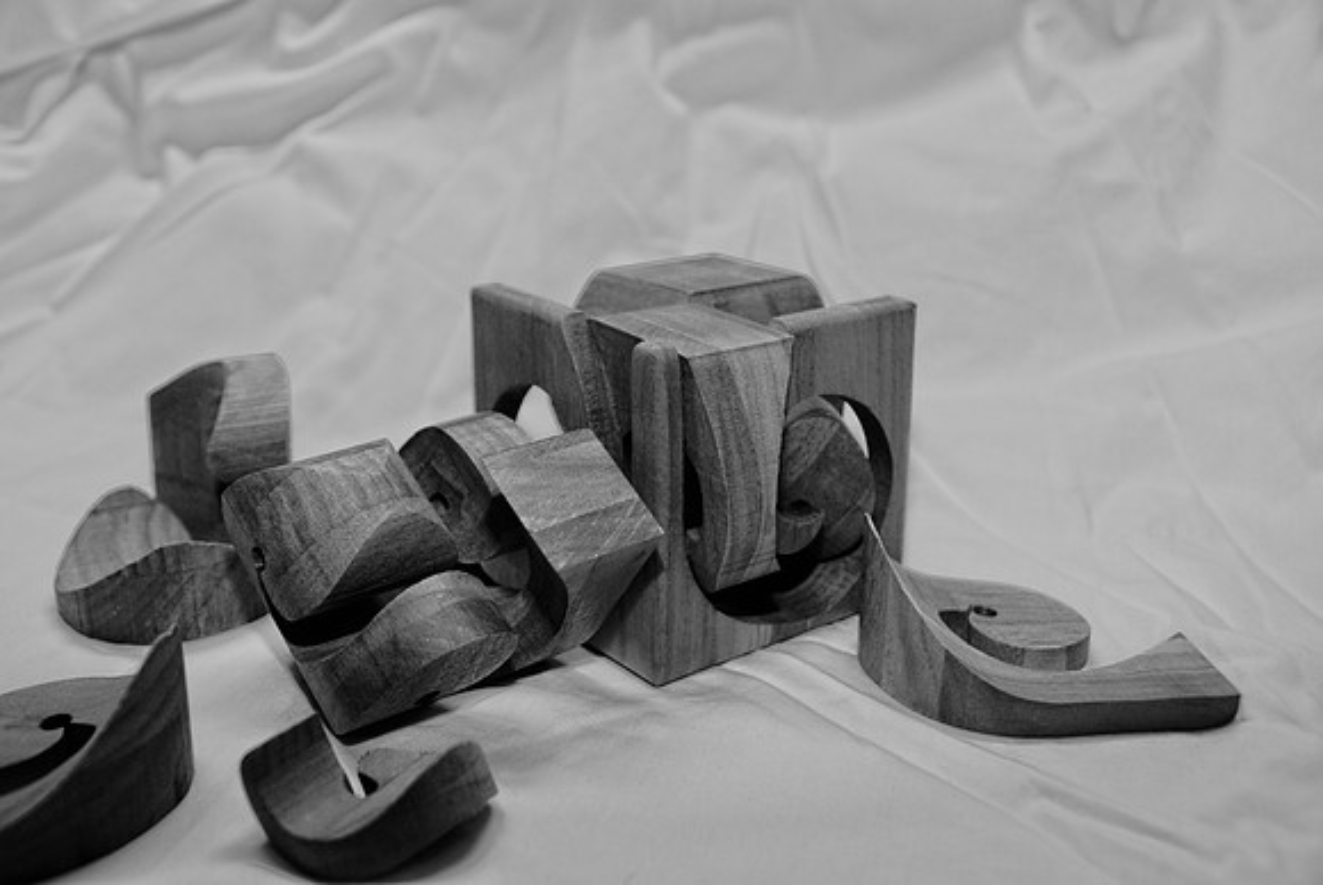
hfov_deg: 49.5
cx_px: 662
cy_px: 442
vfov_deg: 34.3
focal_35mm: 39
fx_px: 1435
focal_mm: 26
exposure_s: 1/60
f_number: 4.5
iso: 160
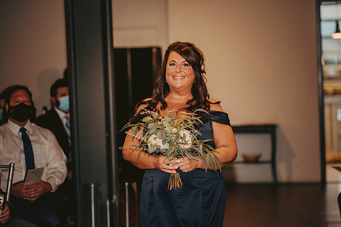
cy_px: 114
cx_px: 170
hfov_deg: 15.2
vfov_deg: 10.2
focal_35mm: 135
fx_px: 1279
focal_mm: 135
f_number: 3.2
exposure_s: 1/60
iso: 500
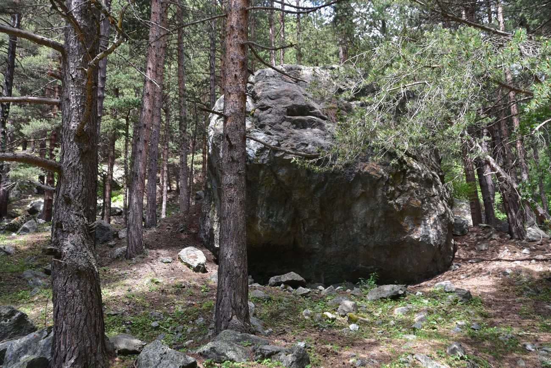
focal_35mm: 50
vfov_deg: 27.0
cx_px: 276
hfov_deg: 39.6
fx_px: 765
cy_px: 184
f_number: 5
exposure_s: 1/125
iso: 160
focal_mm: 50
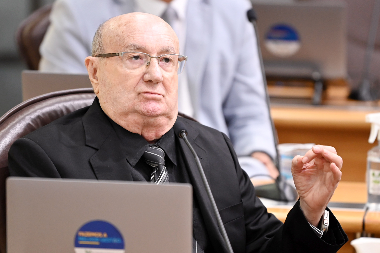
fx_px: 3164
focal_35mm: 300
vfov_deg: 4.6
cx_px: 190
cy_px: 126
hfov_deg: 6.9
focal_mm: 200
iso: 2500
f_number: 3.2
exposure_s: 1/200
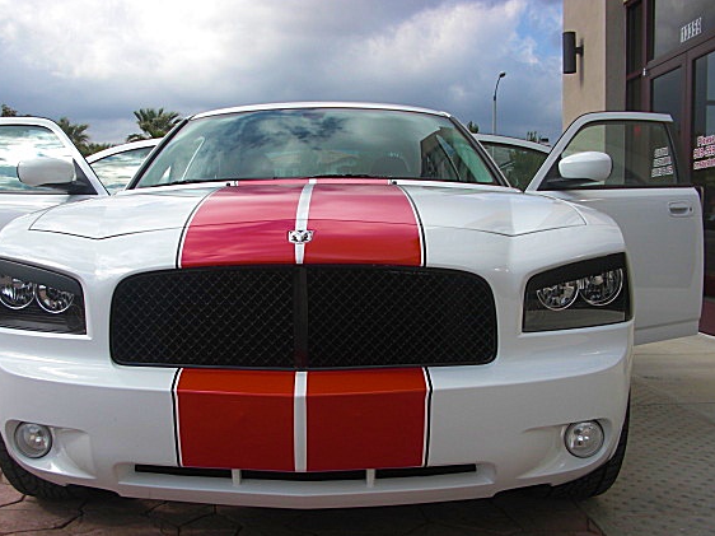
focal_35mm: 41
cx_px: 322
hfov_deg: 45.7
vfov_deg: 35.1
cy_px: 304
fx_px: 847
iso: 50
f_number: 2.8
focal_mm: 6.3
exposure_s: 1/1000
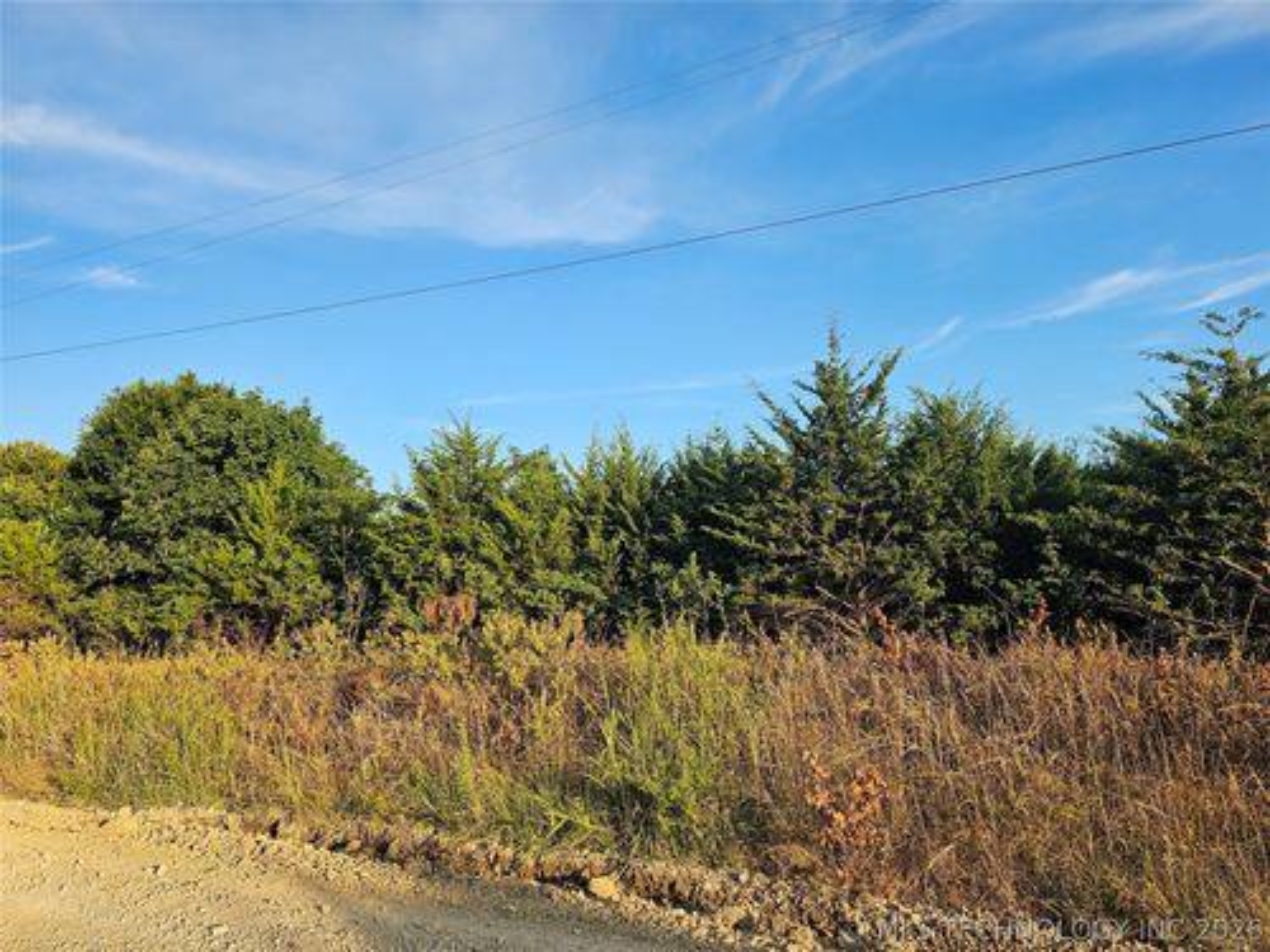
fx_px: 844
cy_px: 476
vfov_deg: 58.9
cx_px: 635
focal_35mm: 23
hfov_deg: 73.9
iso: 10
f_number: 1.7
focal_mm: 6.3
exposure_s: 1/252
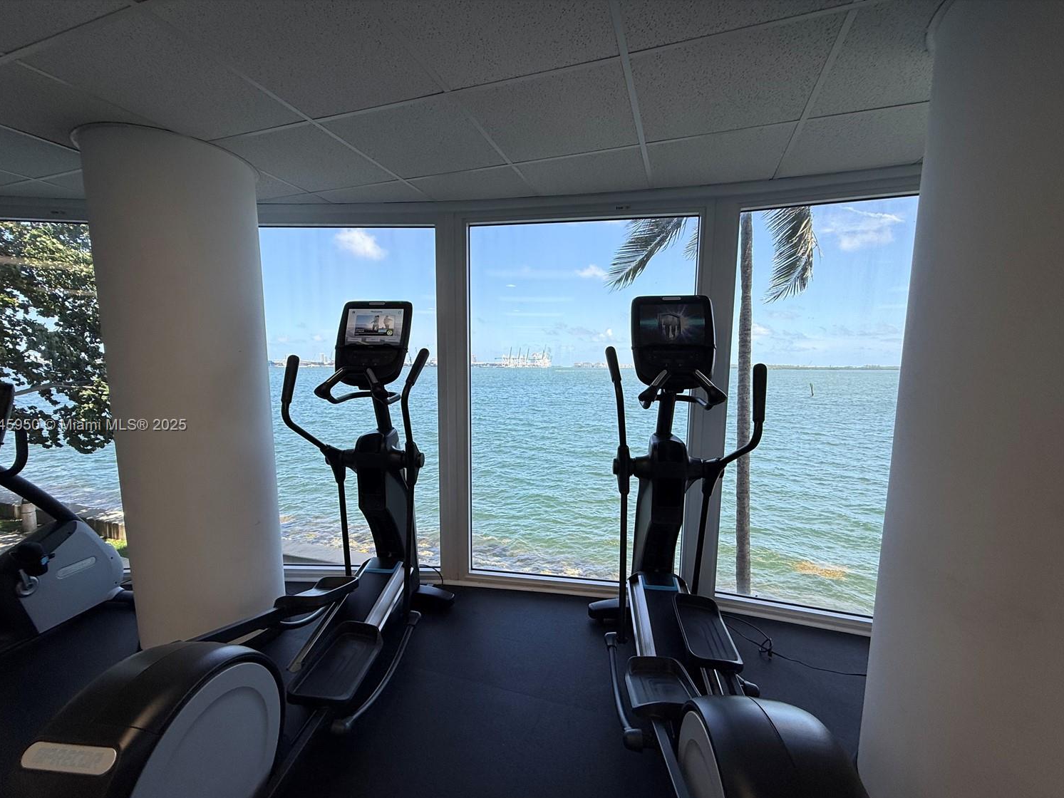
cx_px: 529
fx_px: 461
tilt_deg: -6.5
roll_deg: +0.1
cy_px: 426
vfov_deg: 81.6
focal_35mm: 15
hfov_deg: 98.2
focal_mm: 2.22
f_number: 2.2
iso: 50
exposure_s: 1/192
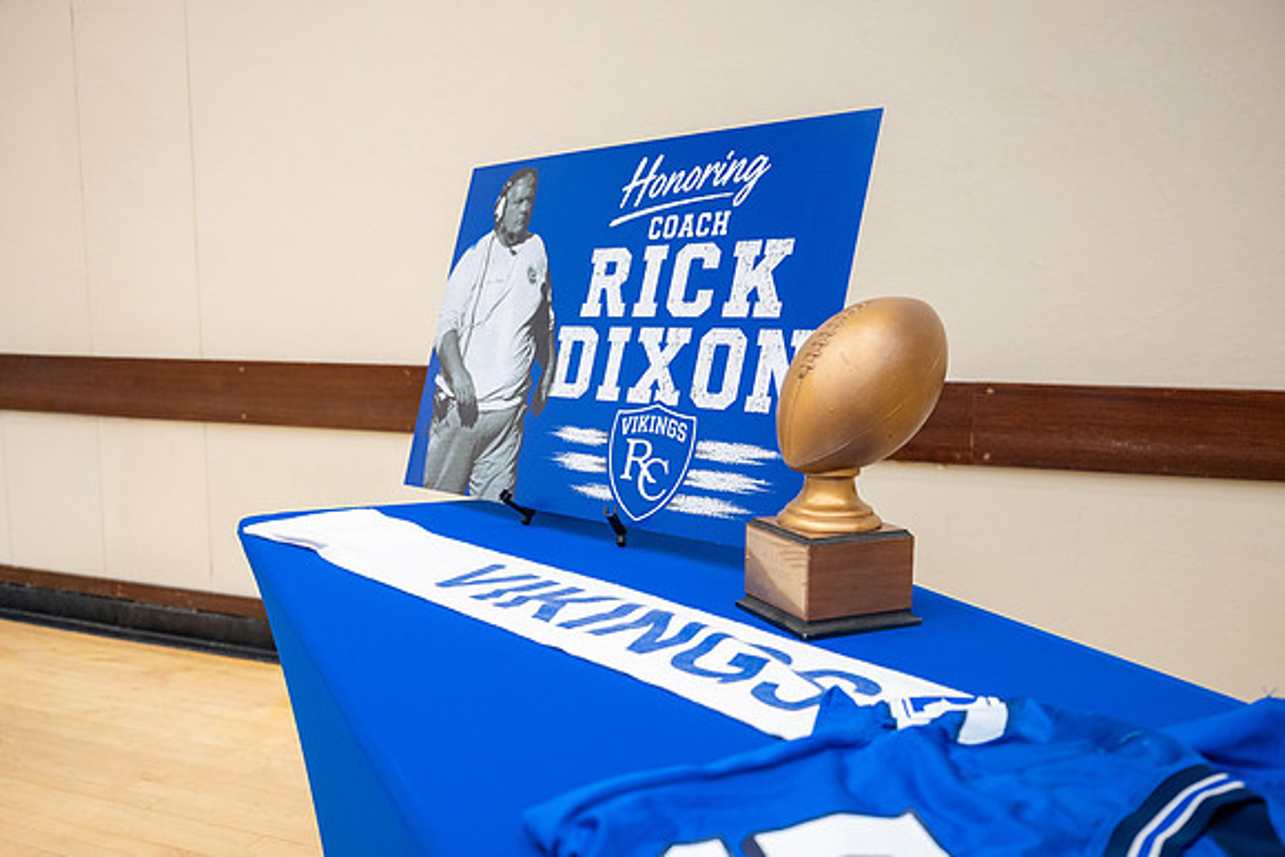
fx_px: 1174
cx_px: 644
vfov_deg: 40.1
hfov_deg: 57.4
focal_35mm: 33
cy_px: 454
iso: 1250
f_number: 3.2
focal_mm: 31
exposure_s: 1/250
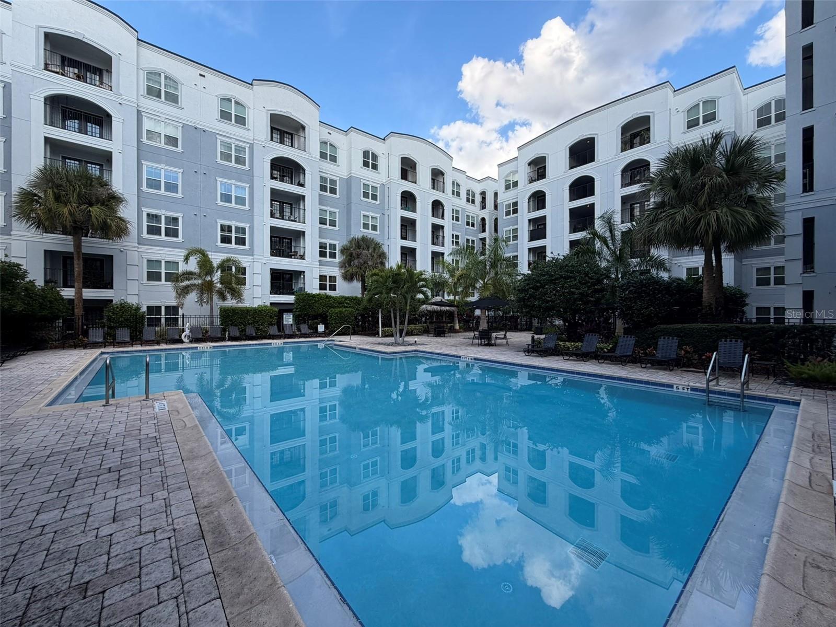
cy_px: 314
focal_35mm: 14
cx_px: 418
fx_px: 338
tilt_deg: -0.2
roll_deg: +0.7
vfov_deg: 85.7
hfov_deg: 102.1
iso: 50
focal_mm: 2.22
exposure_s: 1/502
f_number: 2.2
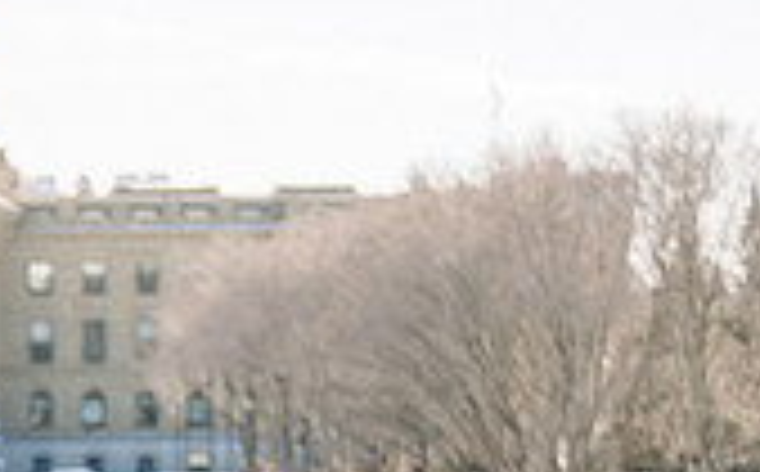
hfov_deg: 11.0
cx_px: -230
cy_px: 681
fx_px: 3867
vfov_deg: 6.9
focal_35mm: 187
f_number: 1.2
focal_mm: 50
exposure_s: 1/3200
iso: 100
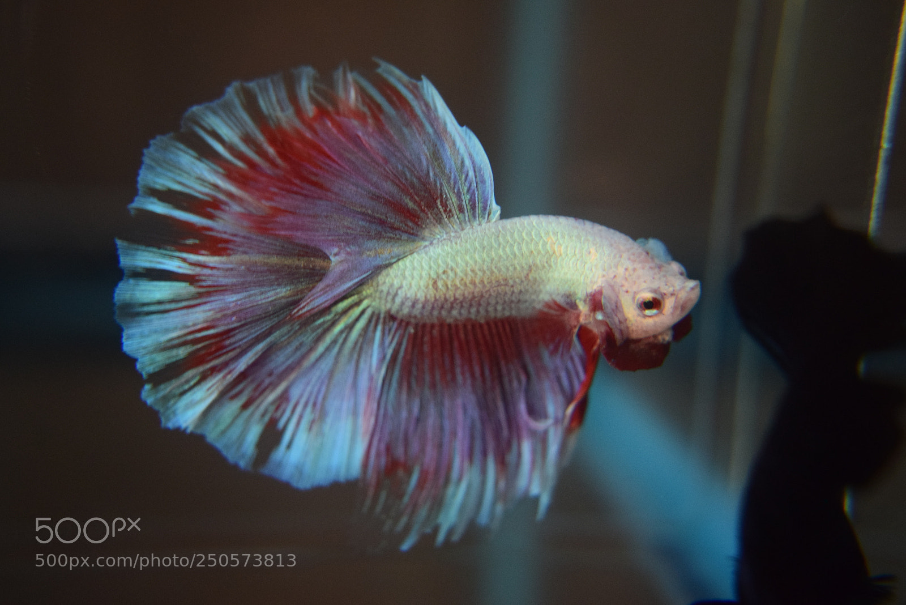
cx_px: 453
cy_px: 302
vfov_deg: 34.2
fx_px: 982
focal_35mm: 39
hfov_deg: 49.5
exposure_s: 1/60
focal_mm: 26
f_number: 4
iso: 1600
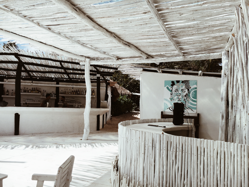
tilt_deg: +2.3
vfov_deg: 48.2
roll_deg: -2.0
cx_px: 124
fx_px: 209
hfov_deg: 61.7
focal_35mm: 29
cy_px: 94
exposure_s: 1/3497
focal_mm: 4.15
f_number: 2.2
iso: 25
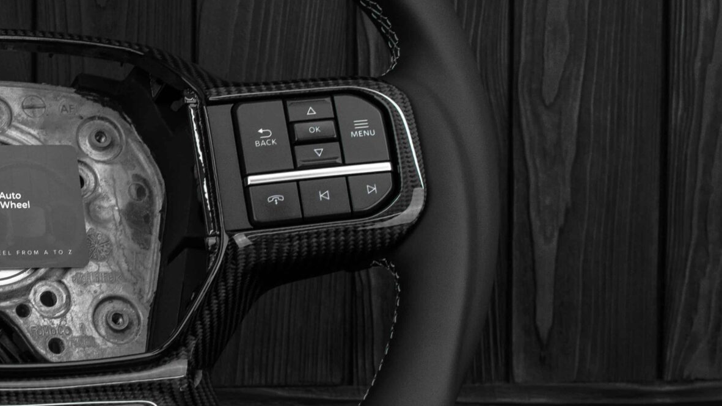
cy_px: 165
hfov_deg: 17.6
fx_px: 2281
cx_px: 1
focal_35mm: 119
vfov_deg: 10.2
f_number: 6.3
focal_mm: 35
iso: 500
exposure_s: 1/125
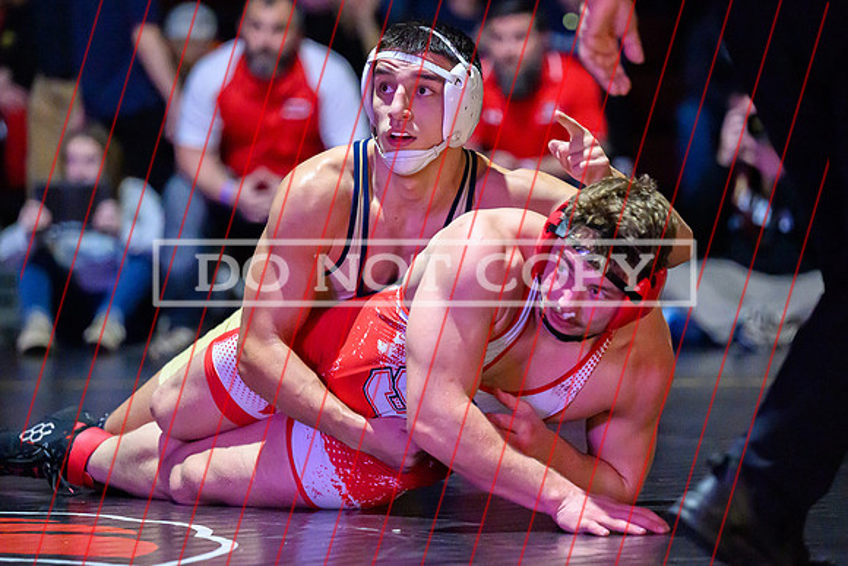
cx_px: 409
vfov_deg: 7.0
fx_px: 4634
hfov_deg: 10.5
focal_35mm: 197
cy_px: 240
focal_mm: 155
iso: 16000
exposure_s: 1/640
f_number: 2.8
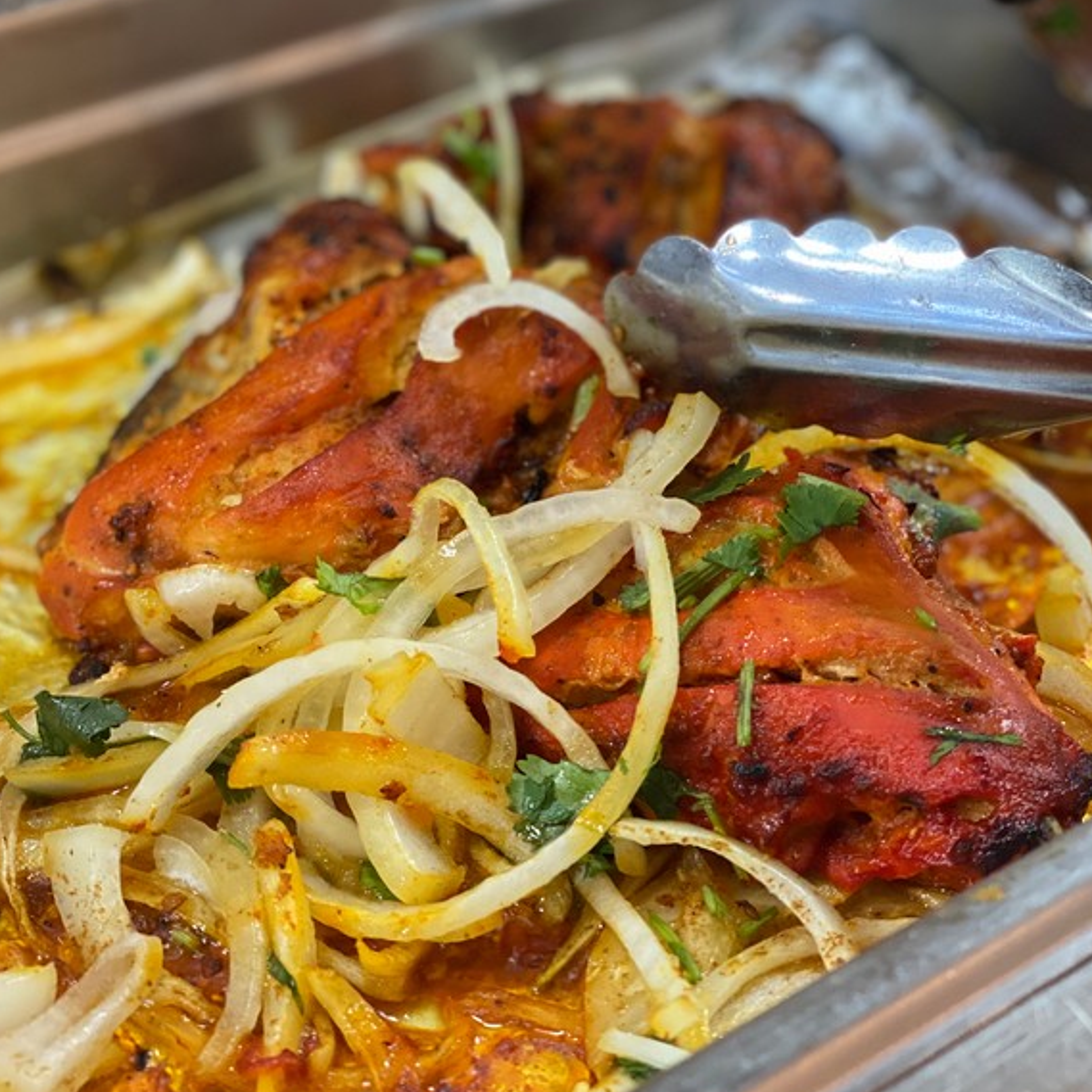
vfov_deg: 27.6
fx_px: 2213
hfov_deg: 27.7
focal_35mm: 62
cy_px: 409
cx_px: 543
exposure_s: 1/120
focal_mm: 6
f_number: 2
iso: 200
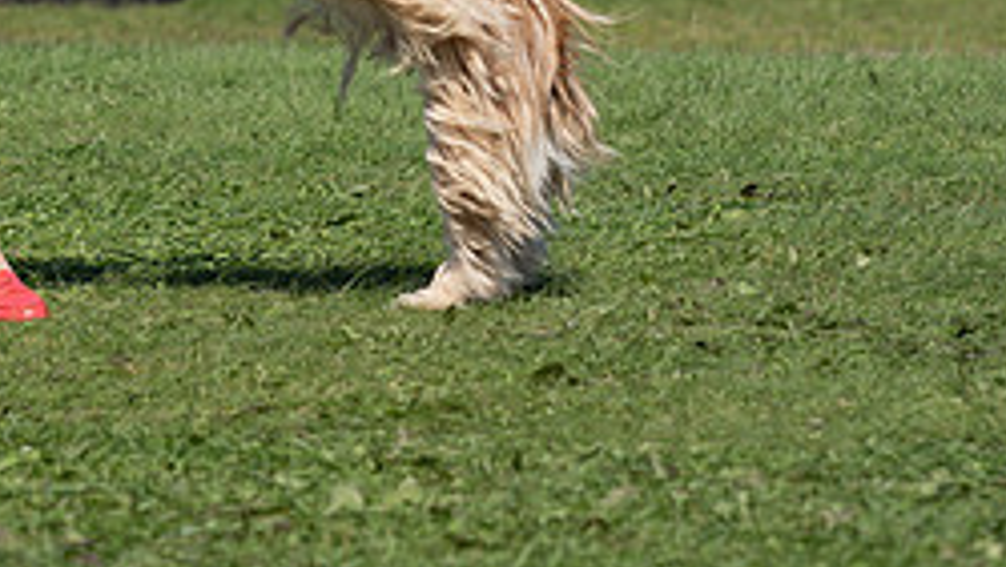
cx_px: 233
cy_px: -135
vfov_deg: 4.6
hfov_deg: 8.1
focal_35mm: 265
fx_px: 7073
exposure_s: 1/800
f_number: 5
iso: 100
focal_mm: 109
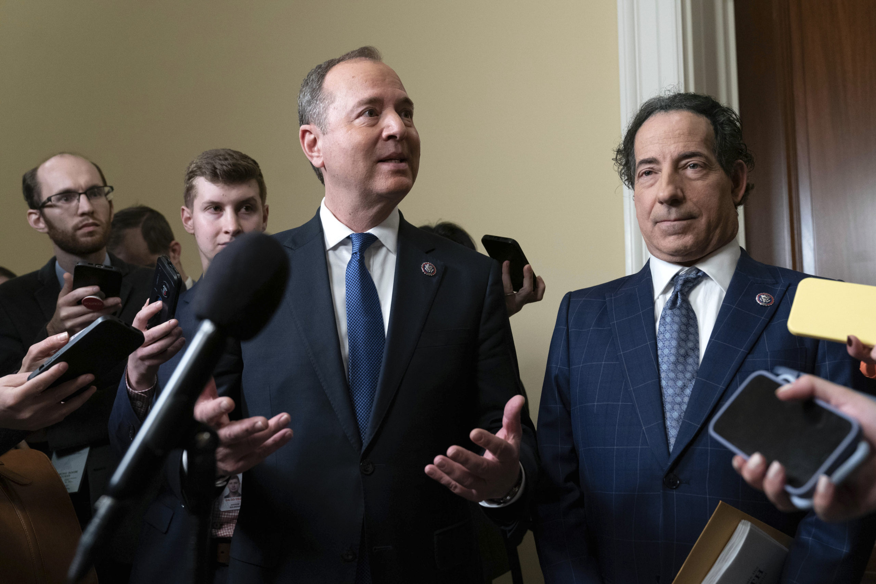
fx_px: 876
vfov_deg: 36.9
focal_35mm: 36
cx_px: 438
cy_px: 292
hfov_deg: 53.1
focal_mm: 36
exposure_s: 1/320
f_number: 4
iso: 3200
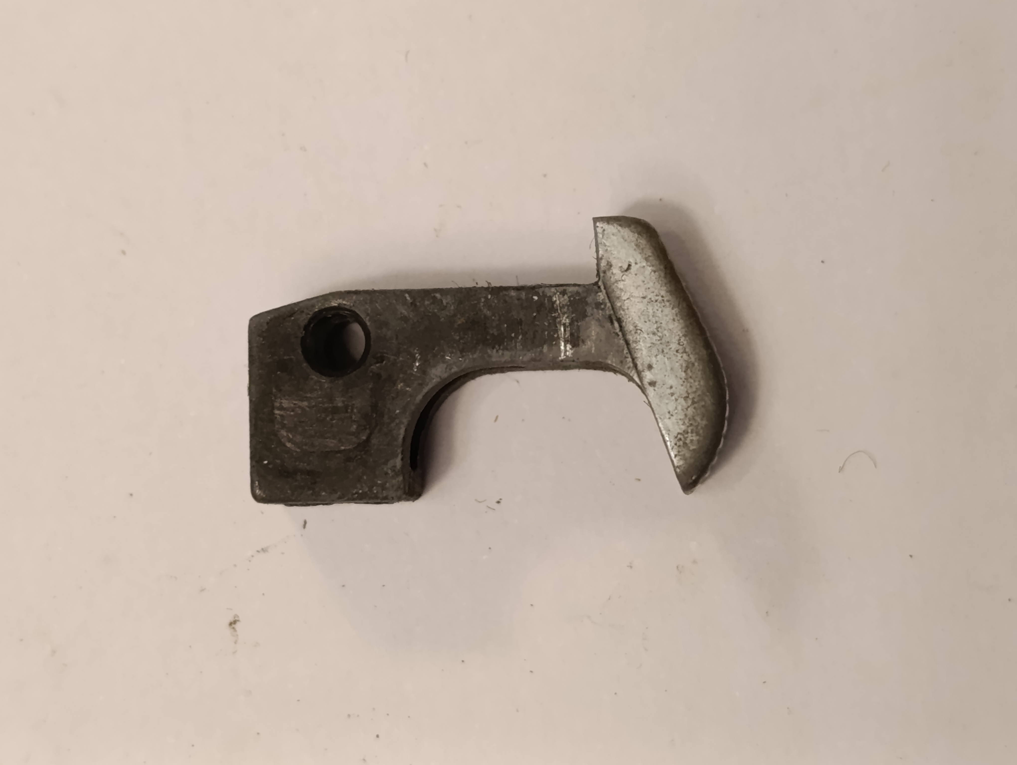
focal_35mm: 92
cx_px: 508
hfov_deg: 21.3
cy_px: 382
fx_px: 2707
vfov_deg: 16.1
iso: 800
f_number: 1.6
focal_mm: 6.14
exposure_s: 1/100
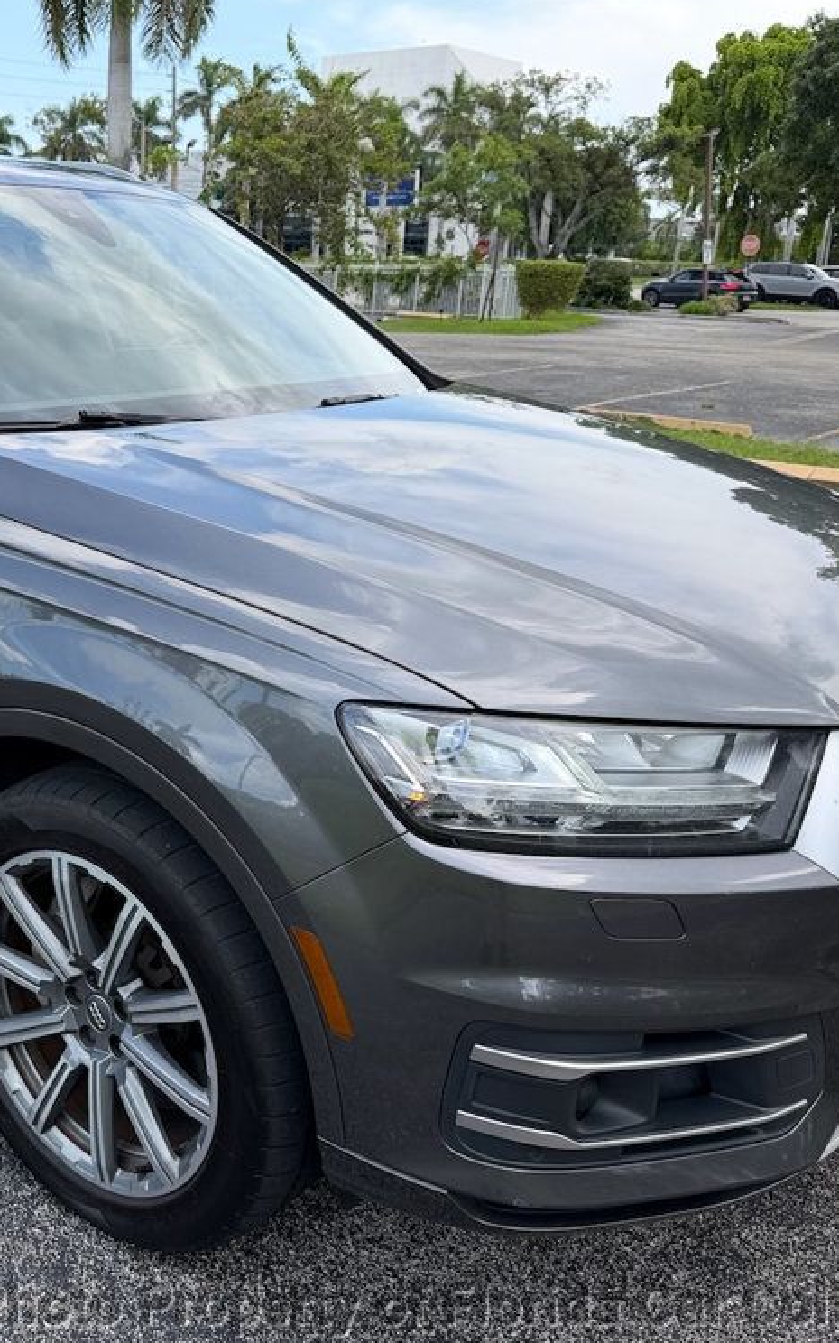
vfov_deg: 55.3
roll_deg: -1.6
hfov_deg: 35.2
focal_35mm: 35
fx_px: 1280
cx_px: 171
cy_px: 673
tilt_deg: -17.2
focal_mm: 6.76
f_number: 1.78
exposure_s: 1/1230
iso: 80
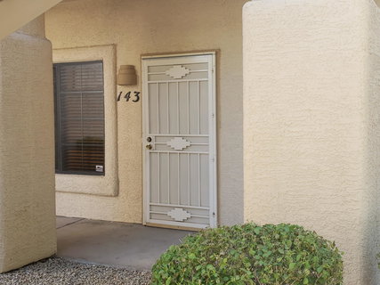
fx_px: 285
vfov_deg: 53.0
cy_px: 142
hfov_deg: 67.3
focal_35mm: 26
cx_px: 190
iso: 50
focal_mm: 4.3
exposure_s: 1/233
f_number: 1.5
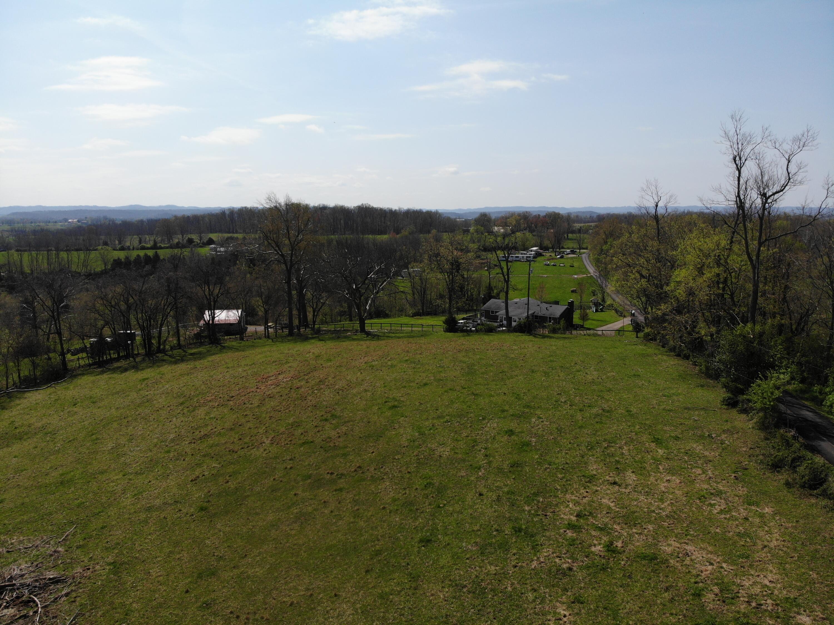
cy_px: 312
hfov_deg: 71.6
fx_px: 578
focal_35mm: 24
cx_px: 417
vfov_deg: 56.8
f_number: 2.8
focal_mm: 4.5
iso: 100
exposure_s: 1/1789
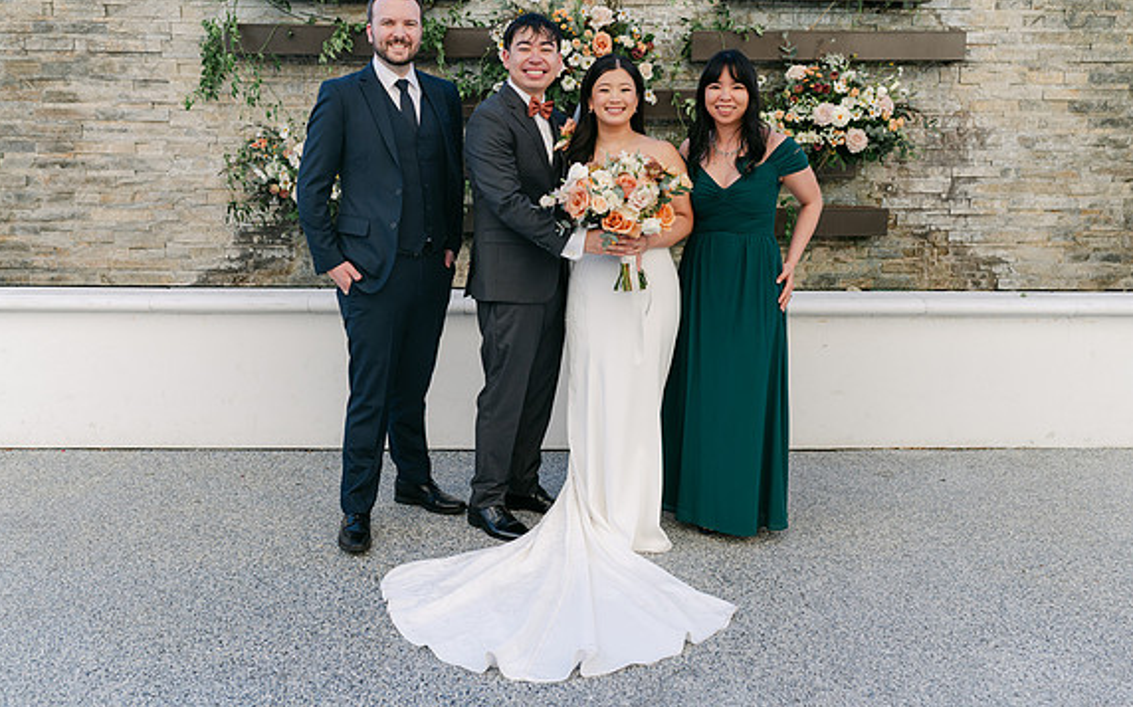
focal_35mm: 37
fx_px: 1142
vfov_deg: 34.4
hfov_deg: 52.8
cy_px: 329
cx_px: 565
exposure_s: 1/640
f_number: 4
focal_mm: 35
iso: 100
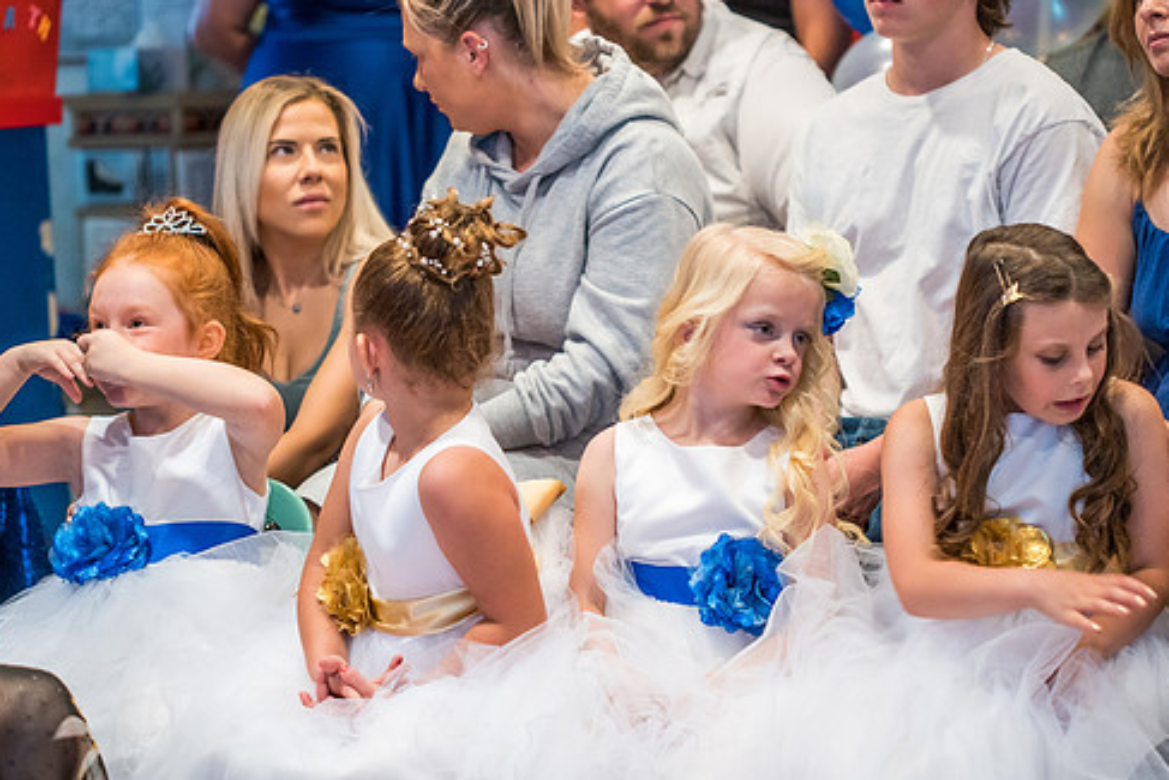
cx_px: 634
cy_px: 373
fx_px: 3865
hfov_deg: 17.2
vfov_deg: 11.5
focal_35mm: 119
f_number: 2.8
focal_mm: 100
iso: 1600
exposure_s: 1/125
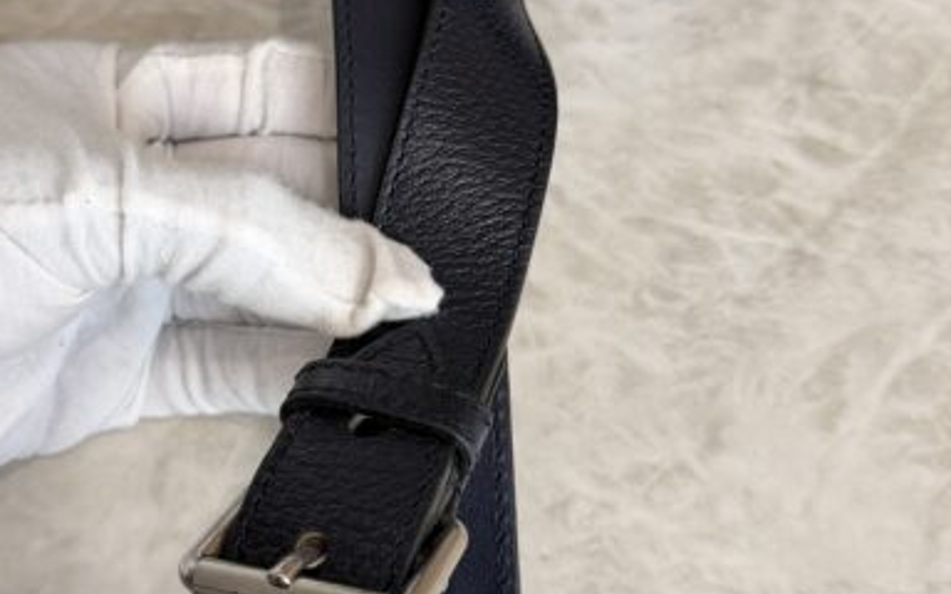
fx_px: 1374
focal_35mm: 53
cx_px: 367
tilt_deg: -61.9
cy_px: 248
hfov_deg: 38.0
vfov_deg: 24.4
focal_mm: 6.76
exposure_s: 1/120
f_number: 1.78
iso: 160
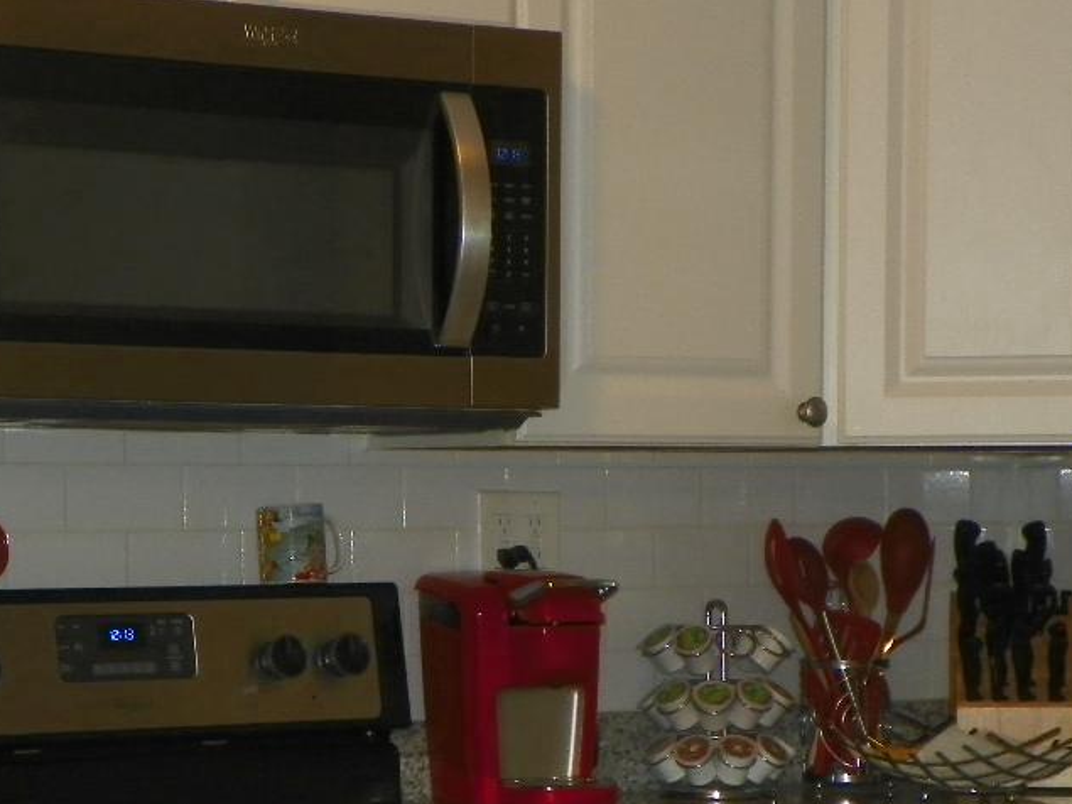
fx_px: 3746
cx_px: 366
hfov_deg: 16.3
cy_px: 588
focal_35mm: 121
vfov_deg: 12.2
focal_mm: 10.7
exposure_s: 1/40
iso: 200
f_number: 3.5
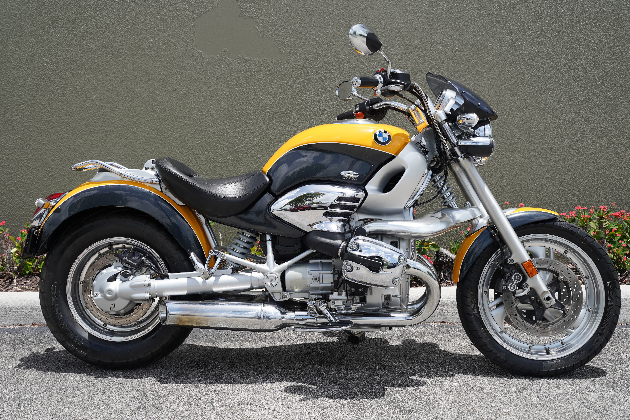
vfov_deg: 34.0
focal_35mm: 39
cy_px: 210
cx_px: 315
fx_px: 688
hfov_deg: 49.2
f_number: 6.3
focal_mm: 39.3
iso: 100
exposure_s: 1/400
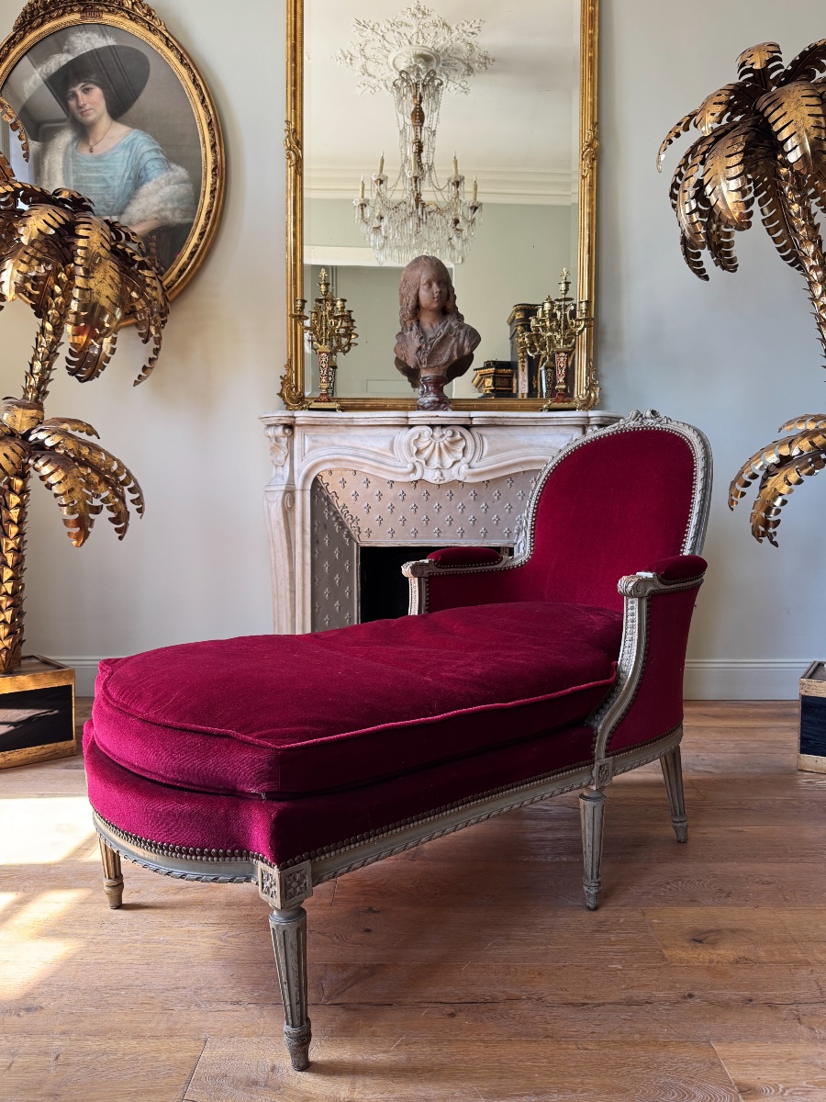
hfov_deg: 56.8
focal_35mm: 24
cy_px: 551
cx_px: 413
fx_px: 764
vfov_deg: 71.6
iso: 125
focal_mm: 6.76
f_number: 1.78
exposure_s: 1/121
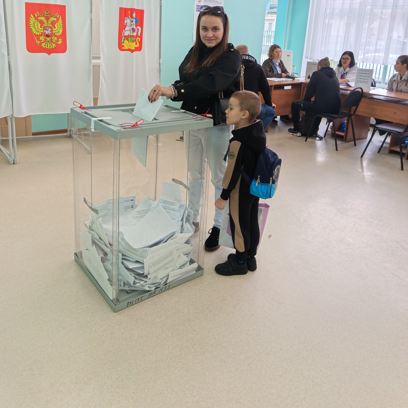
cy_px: 132
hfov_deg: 55.6
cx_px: 199
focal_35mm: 29
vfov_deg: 54.4
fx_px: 387
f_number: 1.75
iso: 828
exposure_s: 1/100
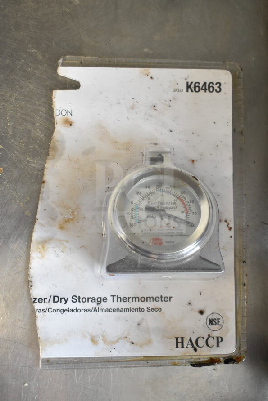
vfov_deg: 46.9
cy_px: 197
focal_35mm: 42
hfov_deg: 32.3
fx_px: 463
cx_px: 135
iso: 1600
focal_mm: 27
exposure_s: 1/80
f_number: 4.5
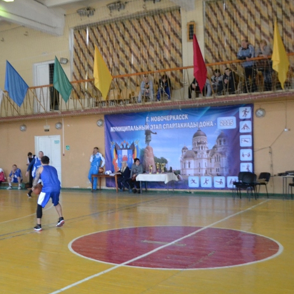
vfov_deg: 35.3
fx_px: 461
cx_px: 81
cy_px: 156
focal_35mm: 48
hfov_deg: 34.8
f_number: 3.8
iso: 3200
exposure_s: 1/400
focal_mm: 22
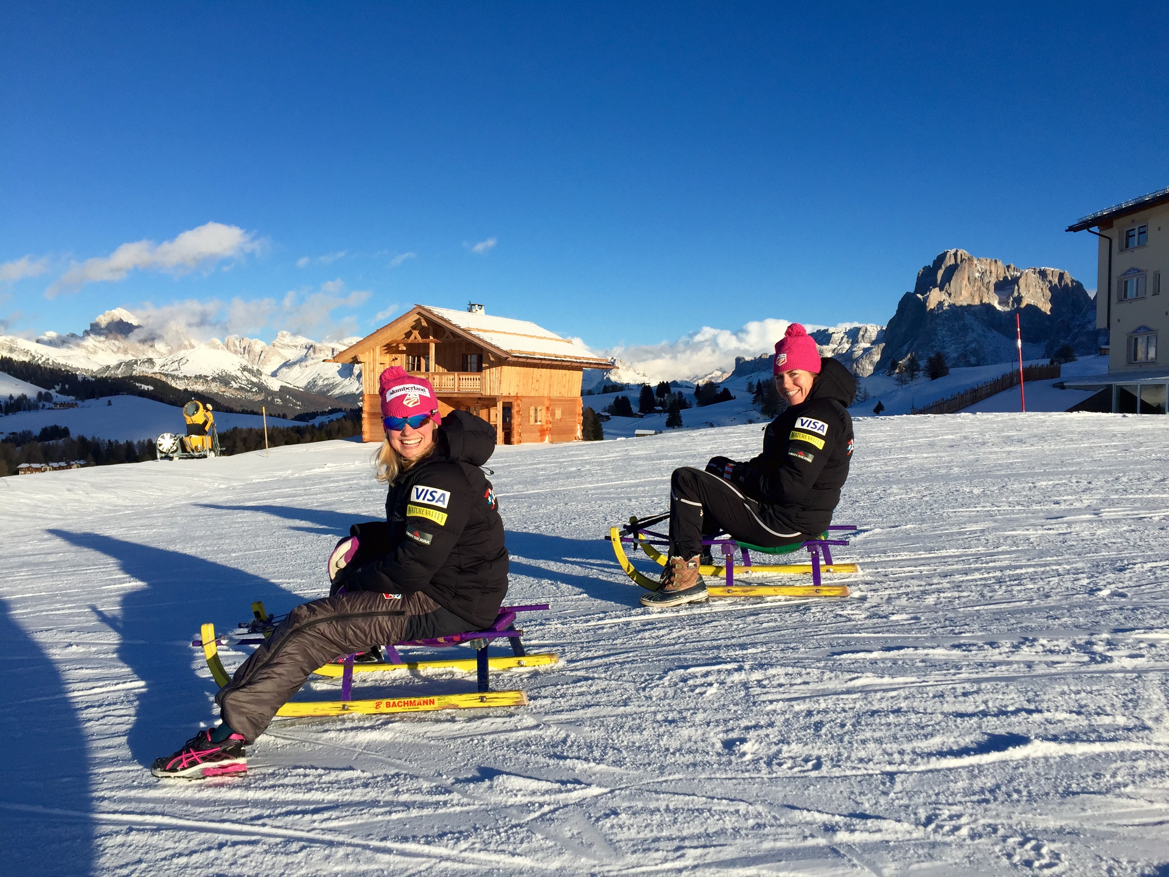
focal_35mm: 29
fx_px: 979
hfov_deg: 61.7
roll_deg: -1.3
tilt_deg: -0.8
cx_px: 584
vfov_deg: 48.2
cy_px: 438
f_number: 2.2
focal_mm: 4.15
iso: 32
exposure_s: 1/2198
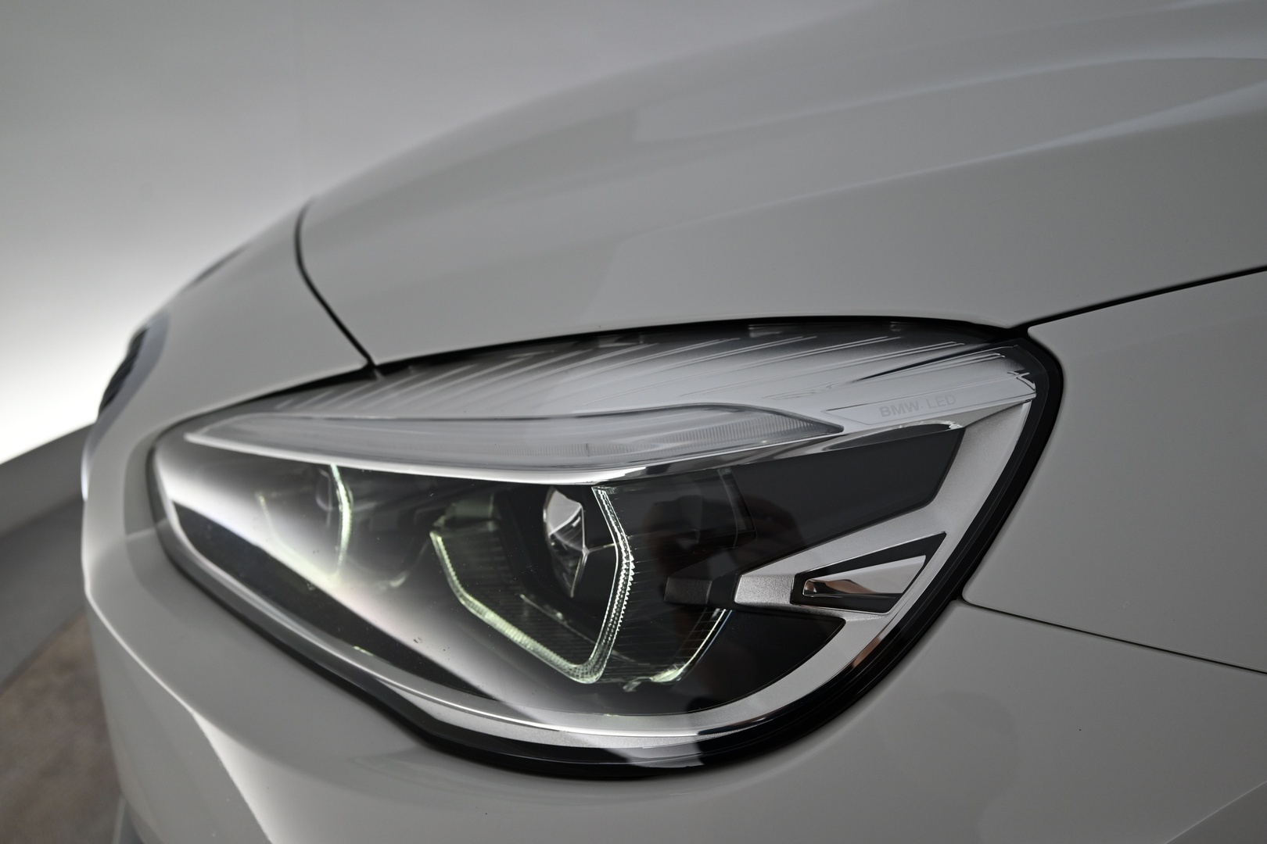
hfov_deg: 61.1
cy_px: 422
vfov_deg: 43.0
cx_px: 634
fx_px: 1073
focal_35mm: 30
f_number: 4.8
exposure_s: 1/125
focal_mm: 30.5
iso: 450
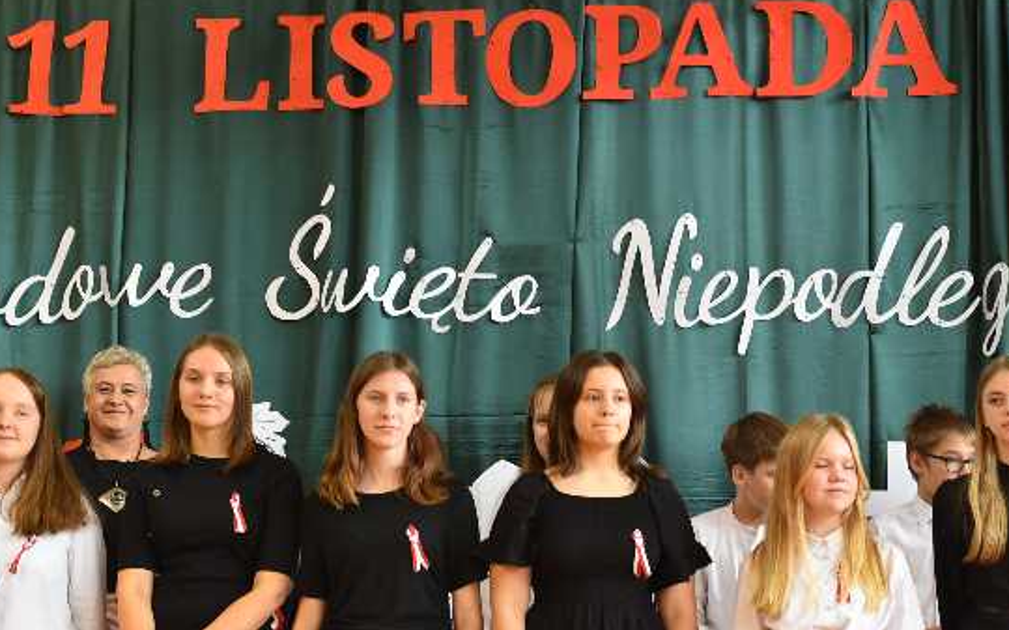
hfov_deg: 24.4
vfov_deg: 15.3
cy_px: 321
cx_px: 521
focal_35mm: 85
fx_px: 2336
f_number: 4
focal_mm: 50
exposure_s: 1/60
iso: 560
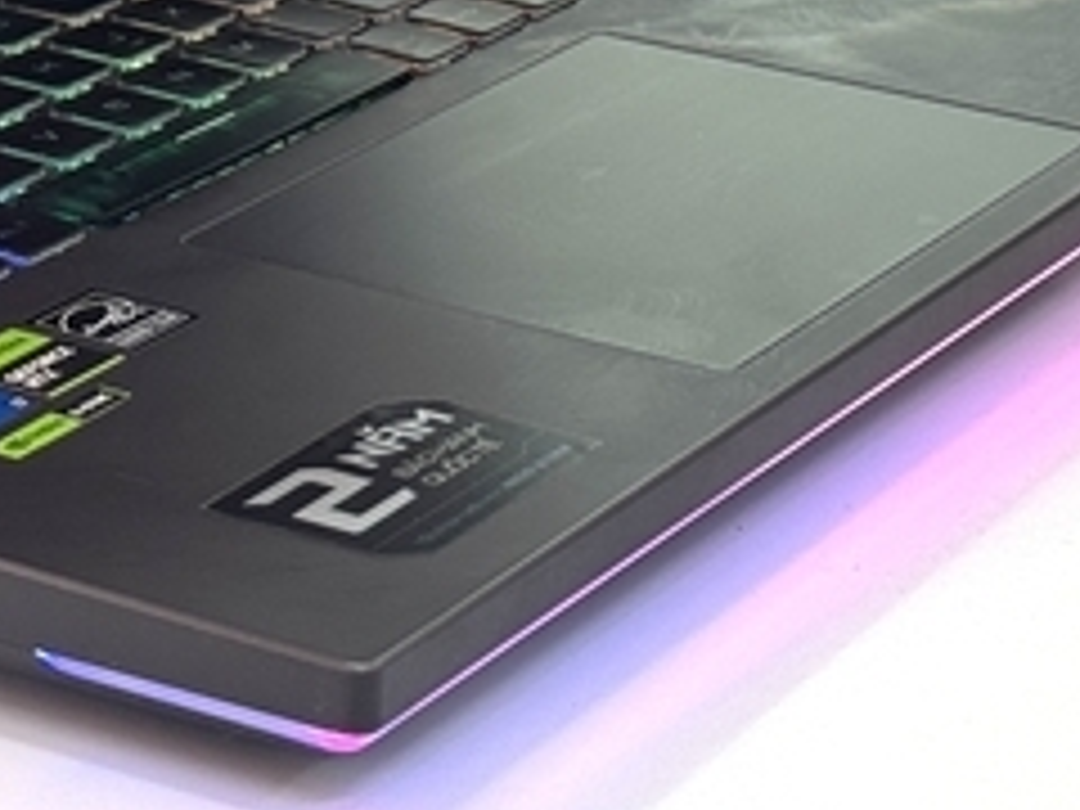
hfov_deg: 12.2
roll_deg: +0.4
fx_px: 4992
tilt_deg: -10.7
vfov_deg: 9.0
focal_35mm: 160
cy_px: -482
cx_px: -63
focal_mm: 6.76
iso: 64
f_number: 1.78
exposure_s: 1/121
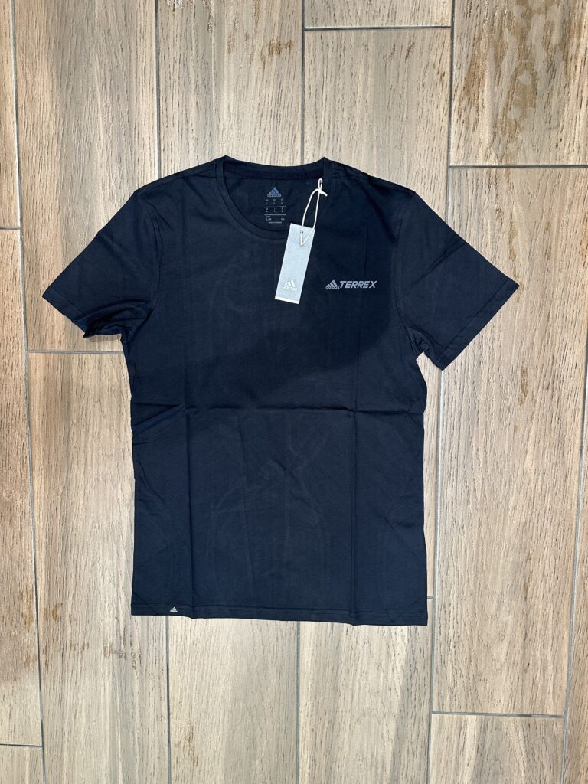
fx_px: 544
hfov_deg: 56.8
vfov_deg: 71.6
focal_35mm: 24
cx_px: 294
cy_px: 392
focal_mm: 6.86
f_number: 1.78
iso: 250
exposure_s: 1/50
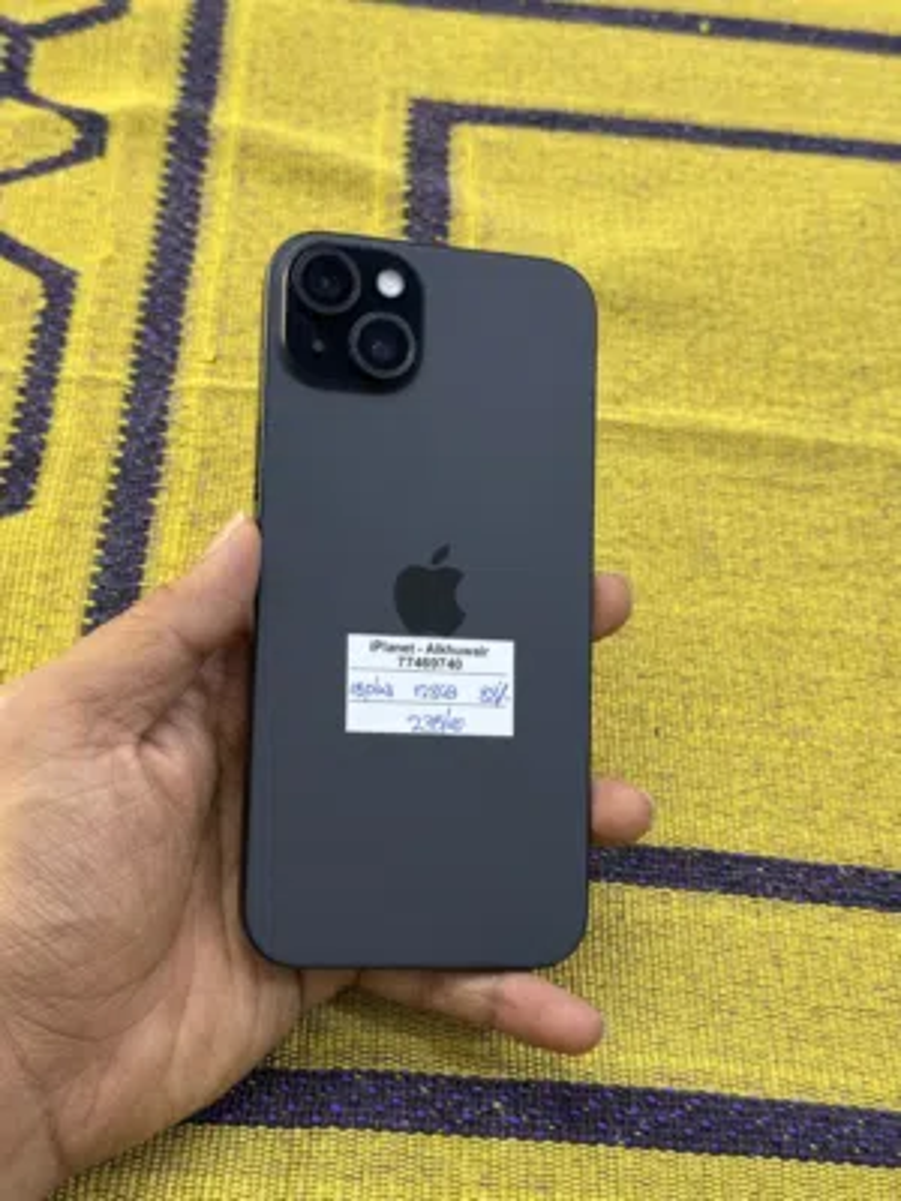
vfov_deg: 39.7
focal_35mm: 48
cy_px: 600
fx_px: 1666
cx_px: 450
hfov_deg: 30.3
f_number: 1.78
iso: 100
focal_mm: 6.76
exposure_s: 1/50
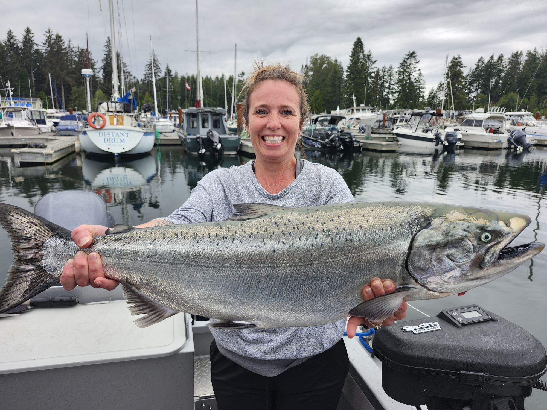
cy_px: 205
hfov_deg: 73.9
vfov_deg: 58.9
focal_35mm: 23
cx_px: 274
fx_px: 363
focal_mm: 5.54
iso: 25
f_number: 1.8
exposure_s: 1/582
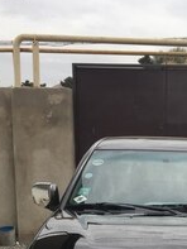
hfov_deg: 19.6
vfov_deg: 24.5
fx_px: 525
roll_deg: -1.7
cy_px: 287
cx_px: 186
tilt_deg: -12.6
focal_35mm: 73
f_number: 2.2
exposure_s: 1/549
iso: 32
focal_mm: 4.15
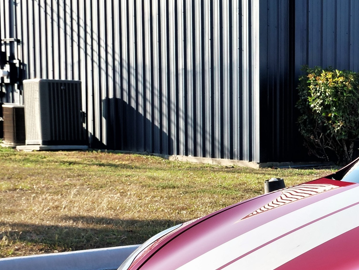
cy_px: 256
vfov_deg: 13.9
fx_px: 1089
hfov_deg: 16.9
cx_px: 544
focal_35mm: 105
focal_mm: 16
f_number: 5
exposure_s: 1/320
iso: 200
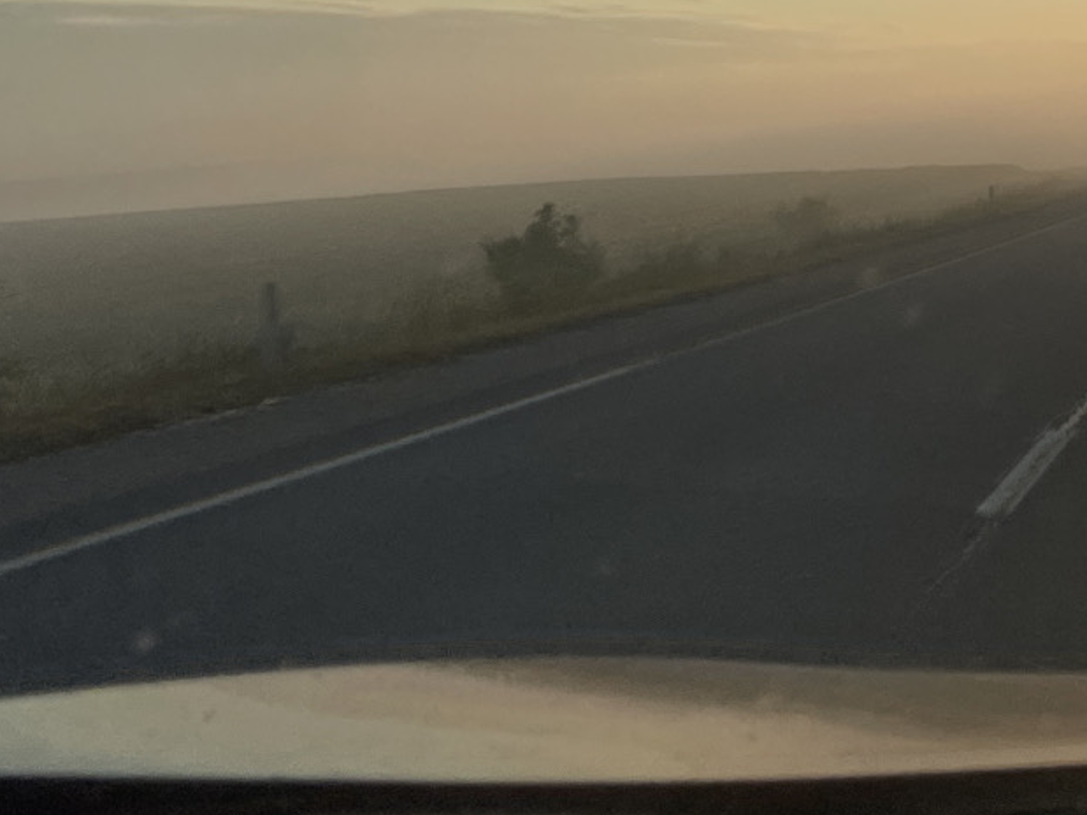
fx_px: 2637
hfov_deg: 21.1
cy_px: -404
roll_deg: +5.0
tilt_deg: +12.0
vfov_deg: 16.1
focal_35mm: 84
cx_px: 1410
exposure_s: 1/3205
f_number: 1.6
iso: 32
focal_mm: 4.2
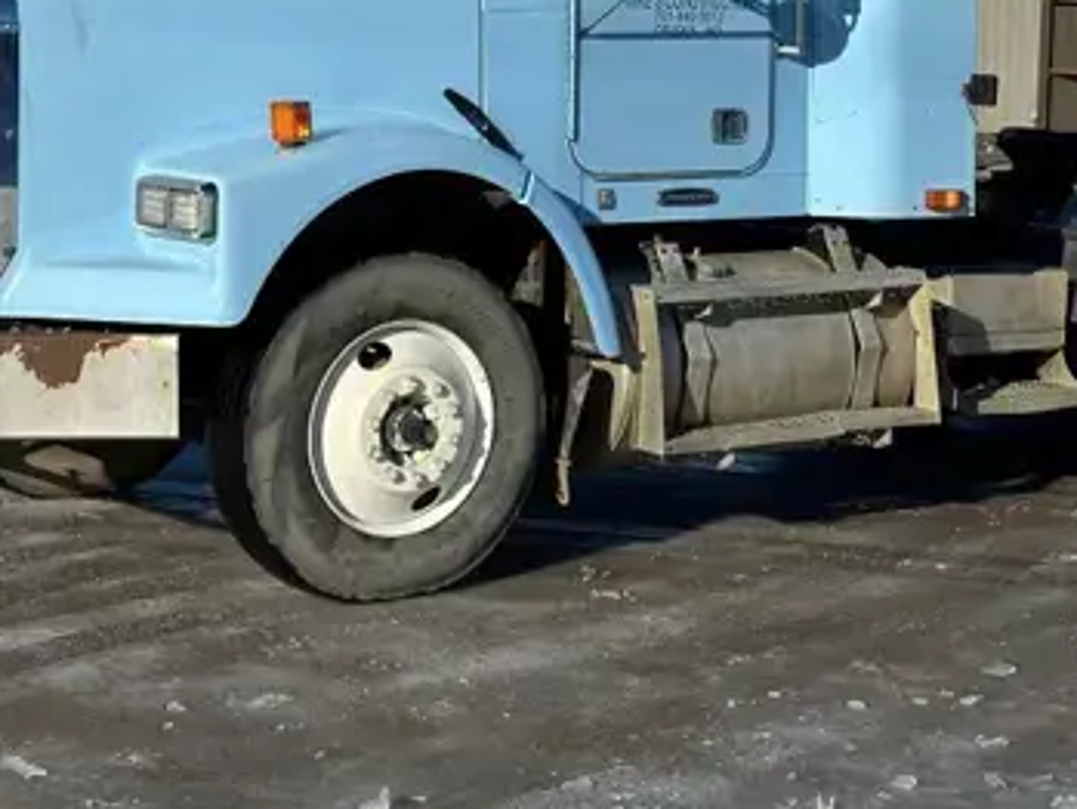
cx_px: 663
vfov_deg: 16.6
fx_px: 2739
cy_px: 117
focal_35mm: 88
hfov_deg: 22.2
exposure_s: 1/7634
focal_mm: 6.86
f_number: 1.78
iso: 64
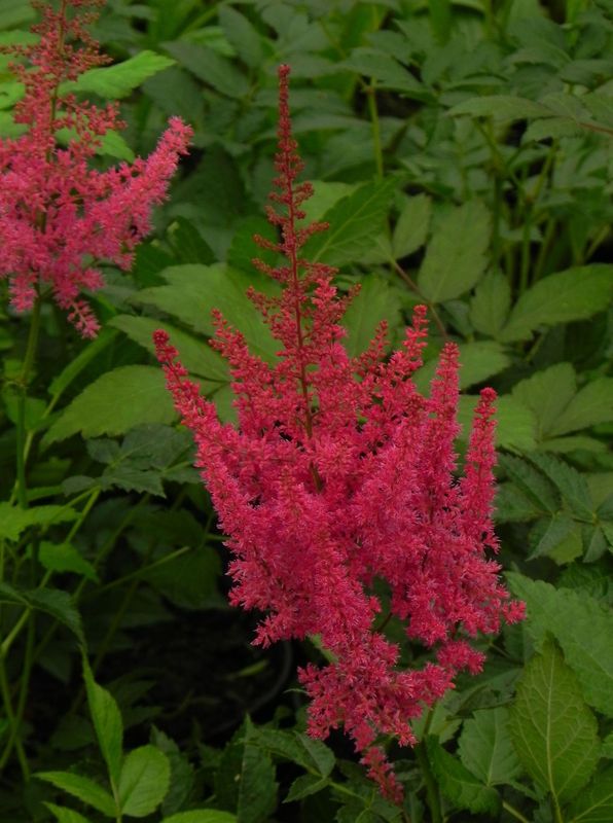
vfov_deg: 10.8
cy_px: 412
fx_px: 4363
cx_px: 306
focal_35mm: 184
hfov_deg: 8.0
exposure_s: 1/40
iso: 160
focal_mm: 32.7
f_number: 5
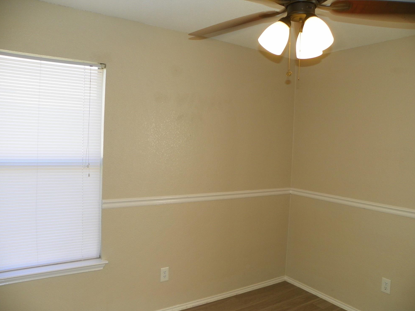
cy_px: 161
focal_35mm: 27
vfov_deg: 51.3
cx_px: 213
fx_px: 324
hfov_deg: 65.3
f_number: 2.8
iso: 64
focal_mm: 4.6
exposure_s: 1/50
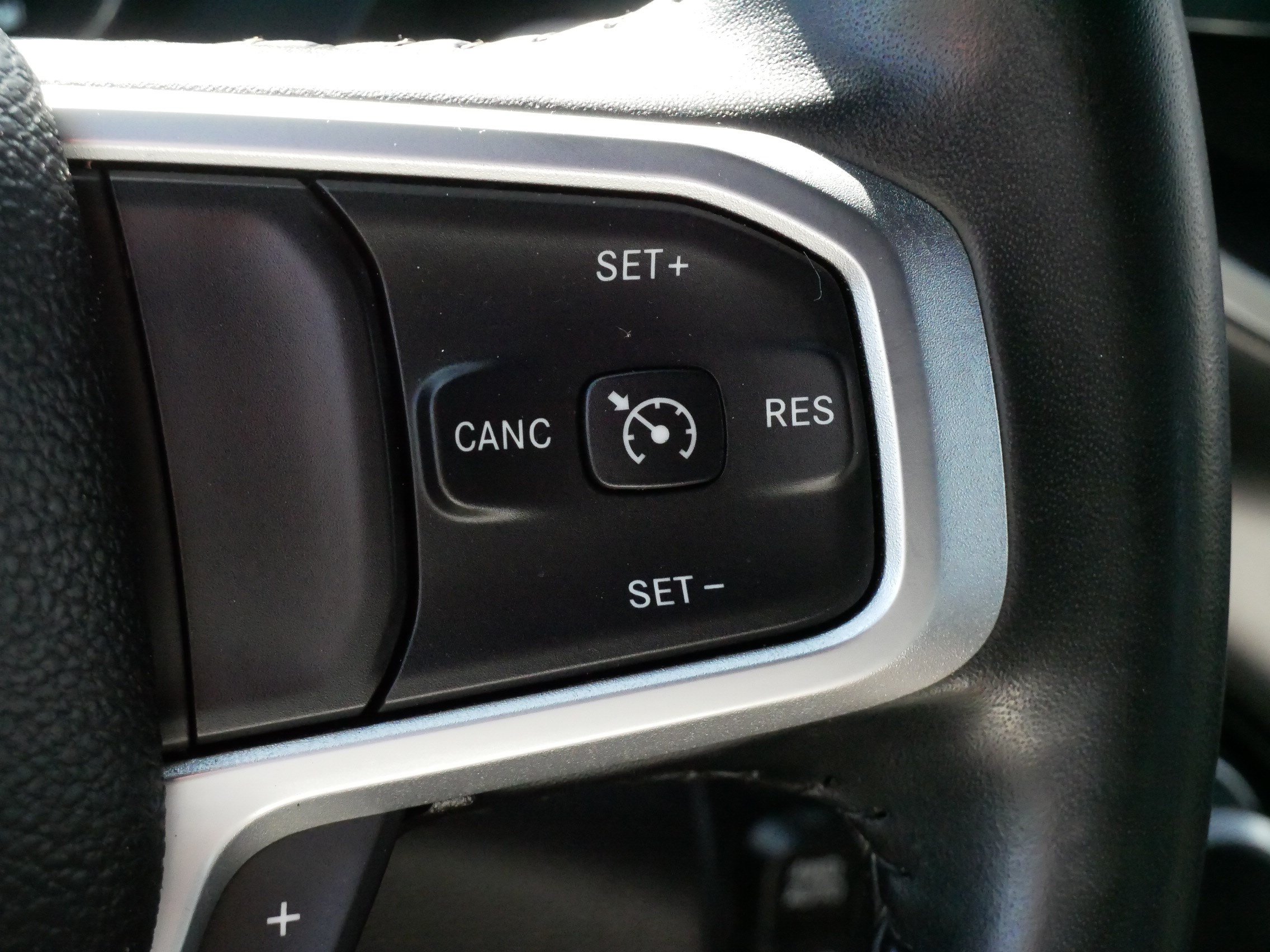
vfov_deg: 22.9
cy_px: 476
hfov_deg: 30.3
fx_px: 2348
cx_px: 635
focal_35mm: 64
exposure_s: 1/500
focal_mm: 32
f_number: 9
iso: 6400
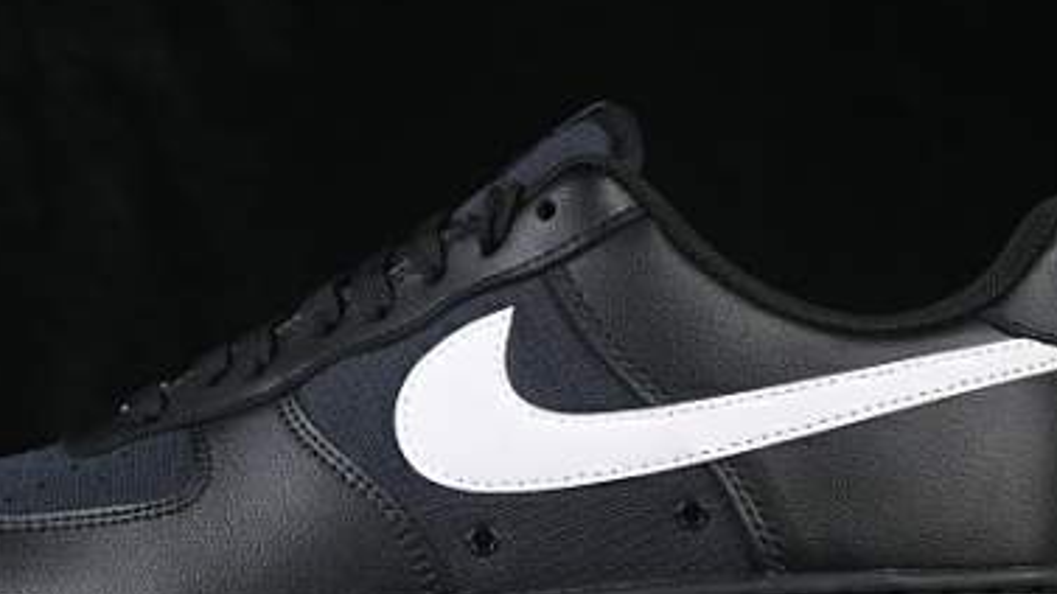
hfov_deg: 14.1
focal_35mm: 152
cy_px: 350
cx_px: 463
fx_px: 4260
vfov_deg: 8.0
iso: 160
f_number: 6.3
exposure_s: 1/60
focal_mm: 50
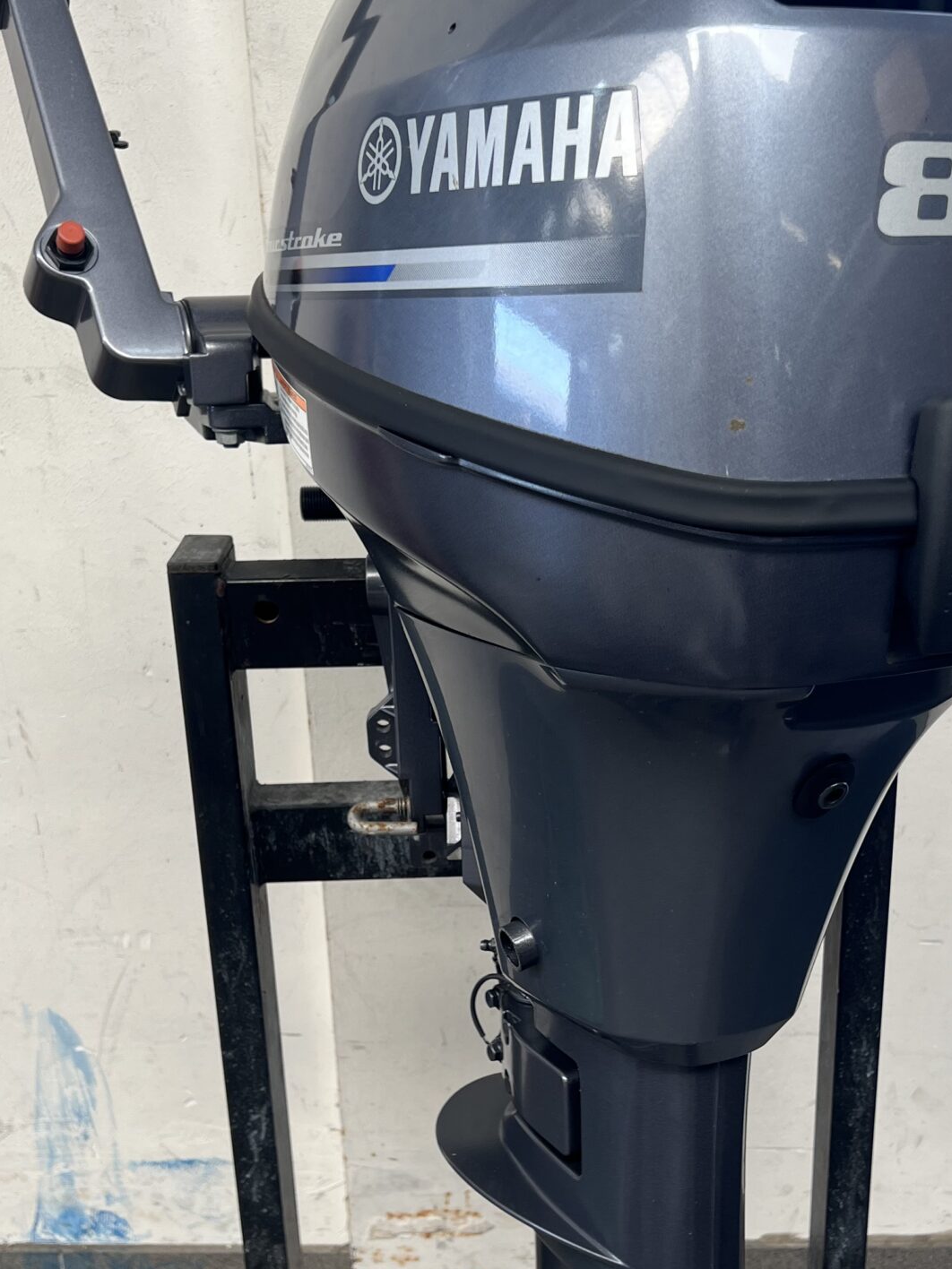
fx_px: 1723
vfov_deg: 40.3
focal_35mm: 47
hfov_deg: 30.8
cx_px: 558
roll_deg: +1.8
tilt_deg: -23.7
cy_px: 760
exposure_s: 1/139
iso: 32
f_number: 1.5
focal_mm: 5.7
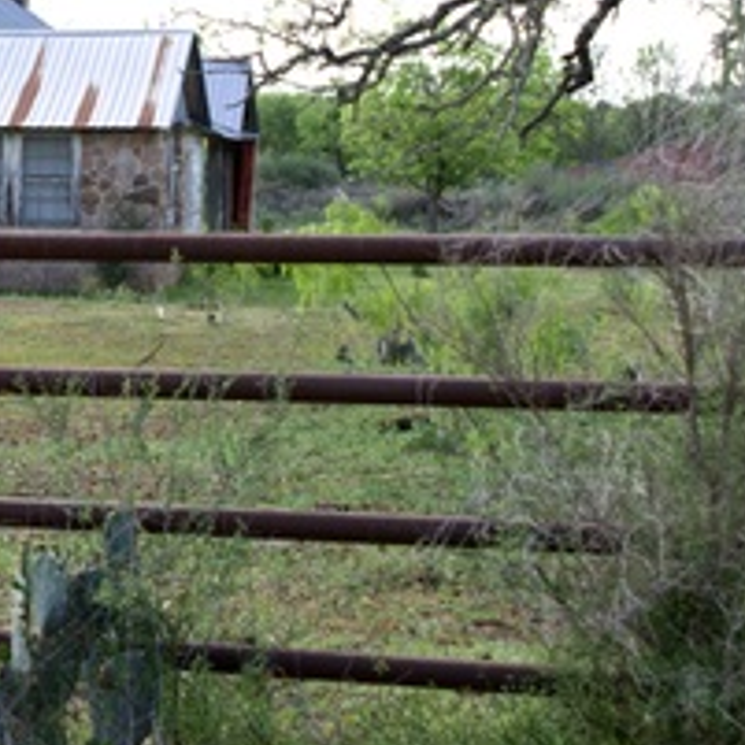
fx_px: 2971
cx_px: 22
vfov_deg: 14.2
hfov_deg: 14.1
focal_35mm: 122
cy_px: 69
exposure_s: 1/125
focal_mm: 30
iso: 100
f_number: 8
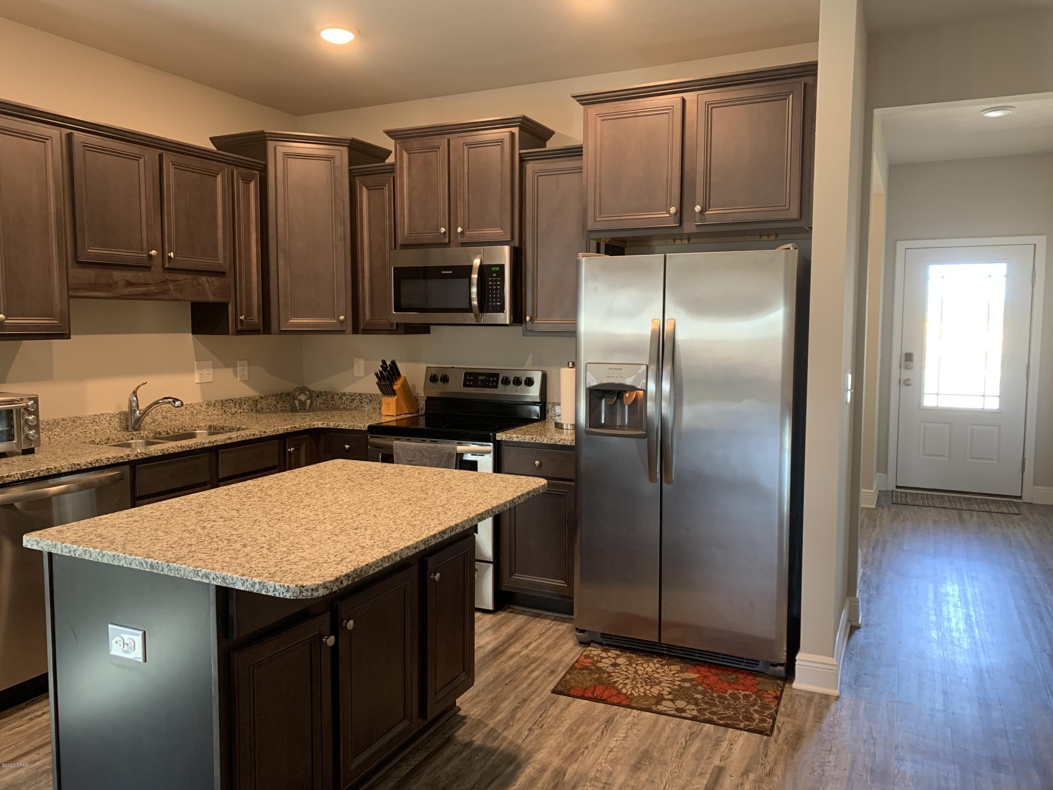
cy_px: 395
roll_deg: +0.0
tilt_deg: -5.6
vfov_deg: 53.1
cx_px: 526
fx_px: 791
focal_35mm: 26
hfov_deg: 67.3
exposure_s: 1/60
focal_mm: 4.25
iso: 200
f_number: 1.8
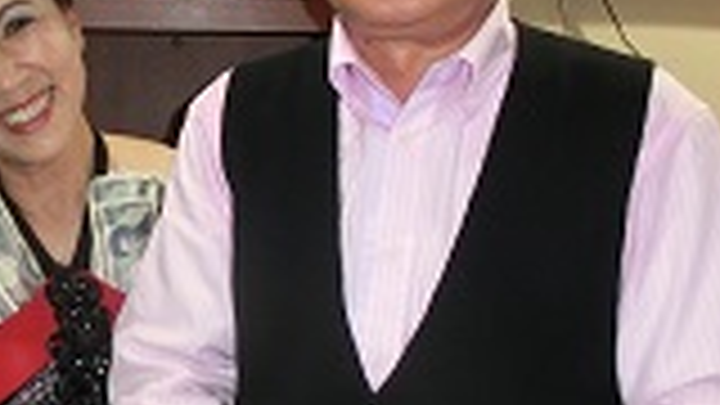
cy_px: 261
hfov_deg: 33.8
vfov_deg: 20.3
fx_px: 1126
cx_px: 90
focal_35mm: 59
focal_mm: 4.24
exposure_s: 1/15
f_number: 3
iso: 400
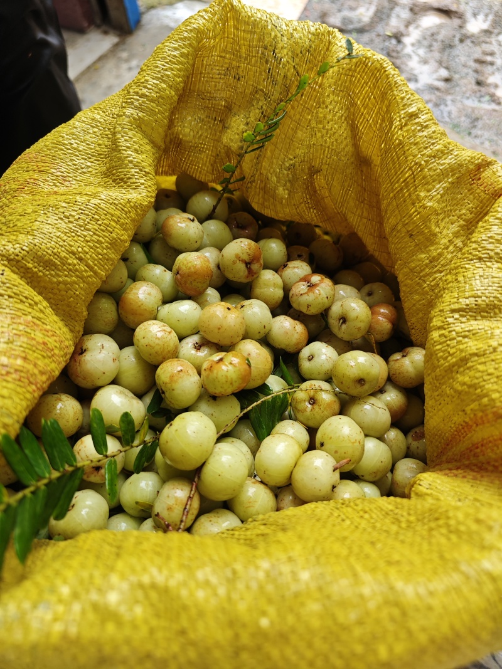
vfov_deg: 73.9
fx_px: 445
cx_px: 251
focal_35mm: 23
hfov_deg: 58.9
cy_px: 334
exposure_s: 1/100
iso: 200
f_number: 1.9
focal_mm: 8.7
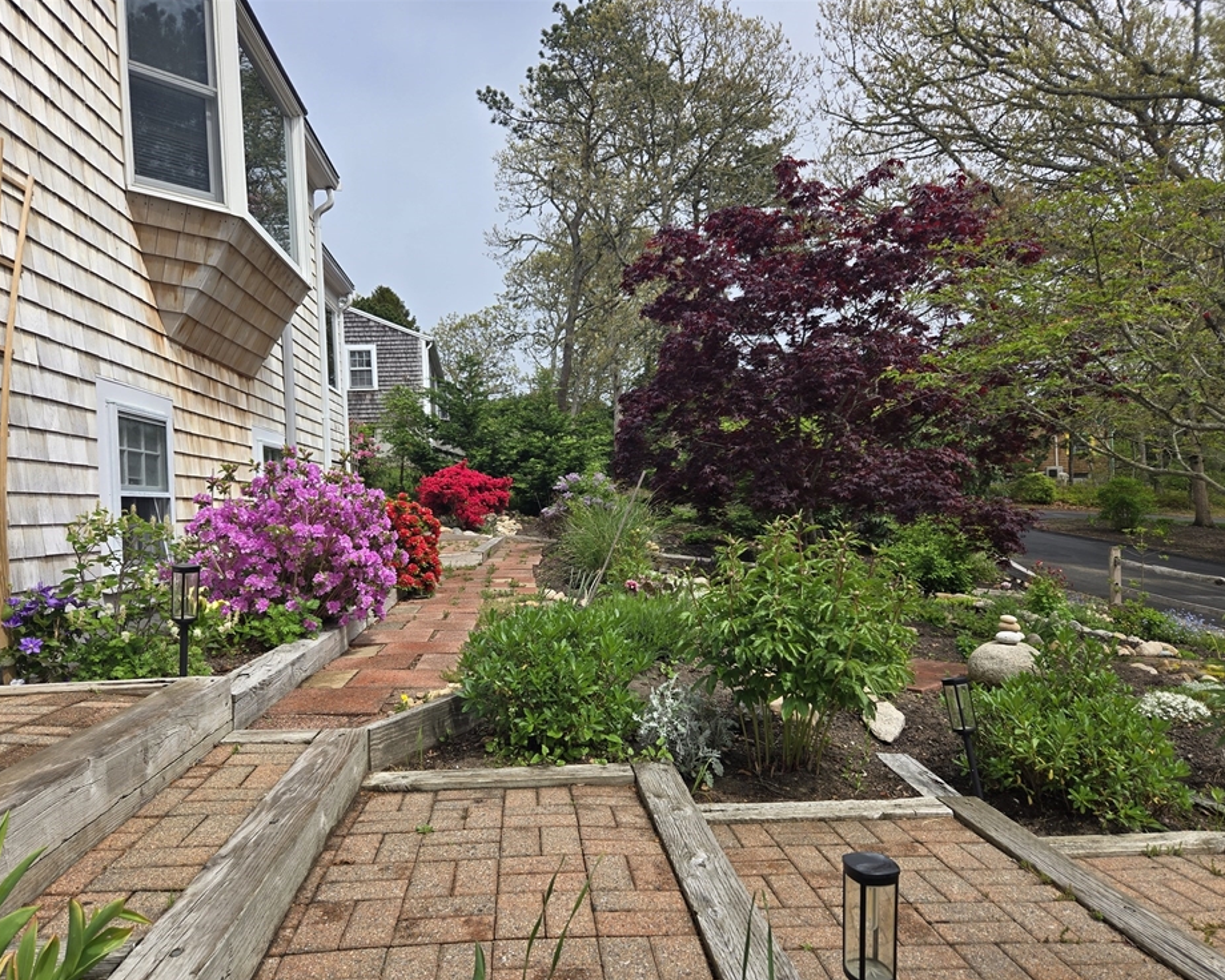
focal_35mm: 25
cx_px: 553
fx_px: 906
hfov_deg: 67.9
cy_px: 510
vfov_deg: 56.8
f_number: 1.8
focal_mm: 5.4
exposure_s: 1/1879
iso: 25
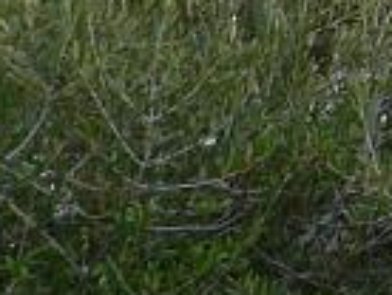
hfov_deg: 8.5
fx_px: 2360
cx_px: 1014
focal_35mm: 208
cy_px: -23
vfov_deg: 7.1
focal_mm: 6
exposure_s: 1/320
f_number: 4
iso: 80
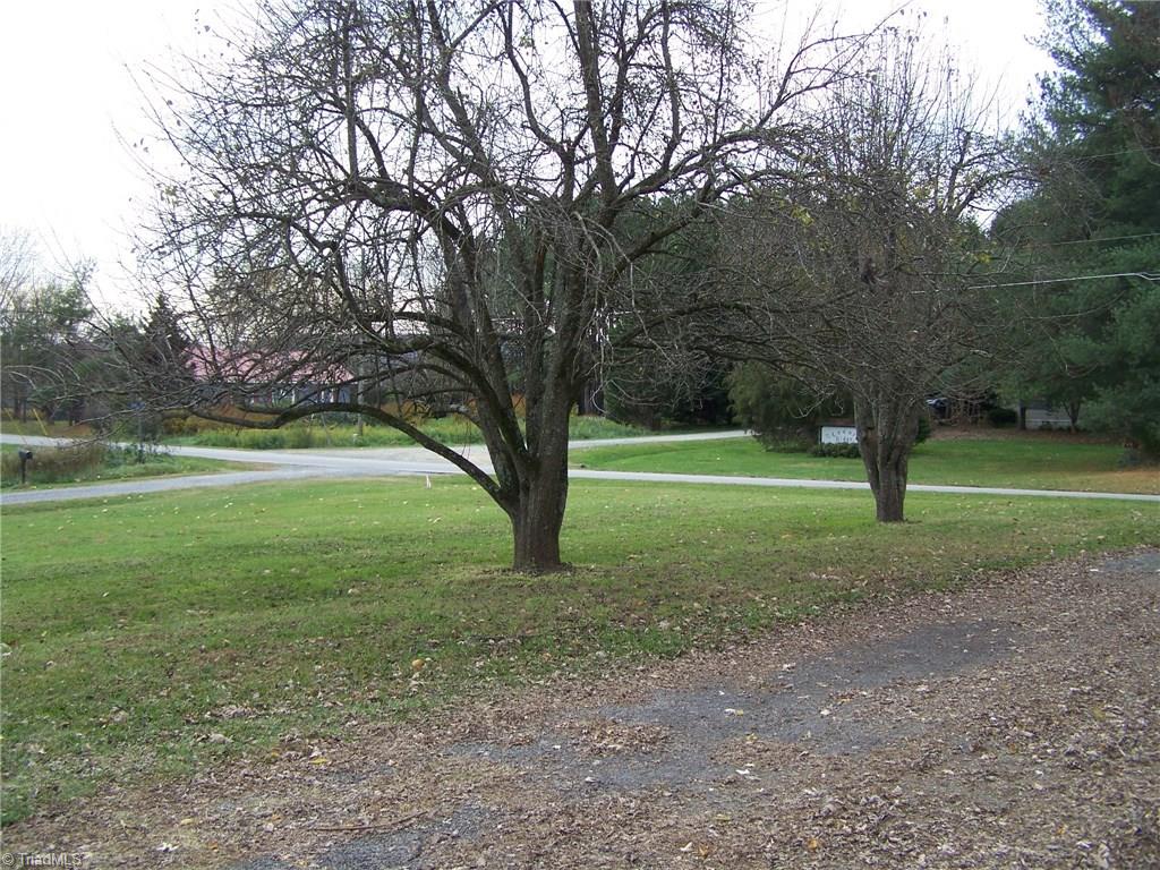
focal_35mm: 38
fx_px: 1273
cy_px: 435
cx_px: 580
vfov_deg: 37.7
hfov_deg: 49.0
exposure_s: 1/250
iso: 64
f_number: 2.8
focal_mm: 6.3
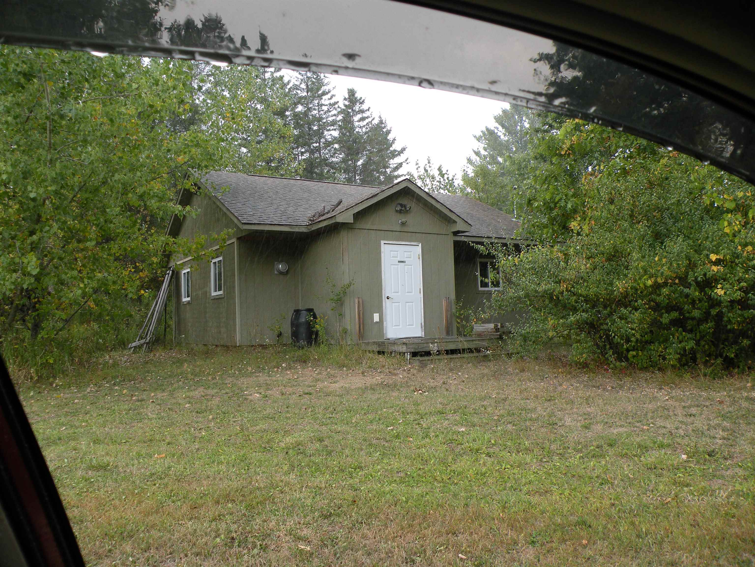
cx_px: 378
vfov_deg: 51.4
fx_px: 589
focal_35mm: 27
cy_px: 284
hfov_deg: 65.3
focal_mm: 4.7
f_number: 3.5
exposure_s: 1/94.6
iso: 64
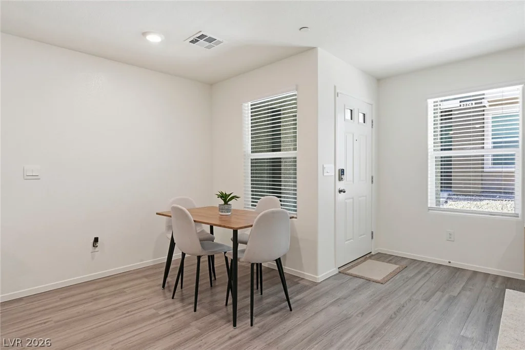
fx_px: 284
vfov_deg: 63.2
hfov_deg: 85.4
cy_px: 175
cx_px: 262
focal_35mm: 20
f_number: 10
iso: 500
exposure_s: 1/100
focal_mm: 19.5
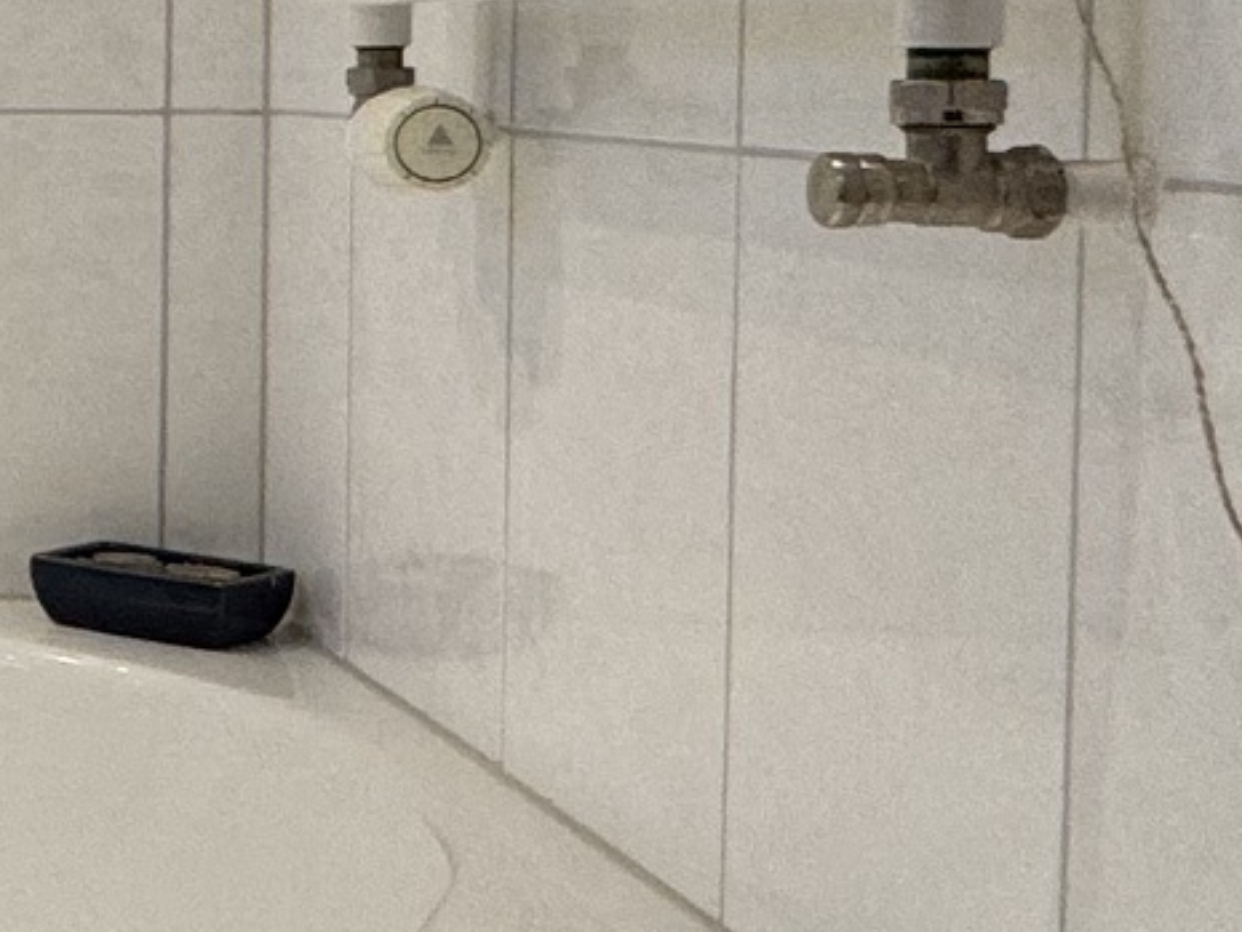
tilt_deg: -3.0
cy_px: 163
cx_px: -1215
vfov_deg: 18.9
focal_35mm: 77
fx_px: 2763
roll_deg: +0.0
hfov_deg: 17.9
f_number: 2.2
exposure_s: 1/100
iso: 100
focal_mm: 2.22
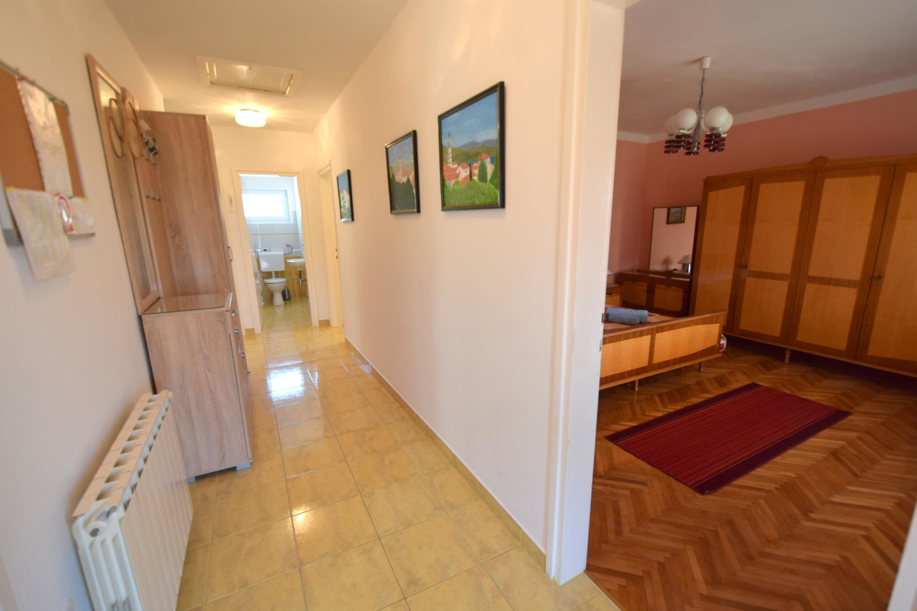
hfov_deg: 100.4
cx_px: 458
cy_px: 306
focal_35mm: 15
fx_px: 382
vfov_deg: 77.3
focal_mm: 10
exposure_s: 1/80
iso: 400
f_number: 4.5
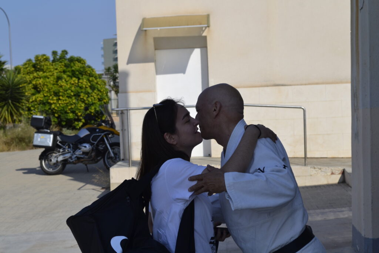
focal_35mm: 82
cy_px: 126
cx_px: 190
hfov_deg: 24.6
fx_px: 869
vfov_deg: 16.6
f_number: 9
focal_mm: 55
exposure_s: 1/320
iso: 100
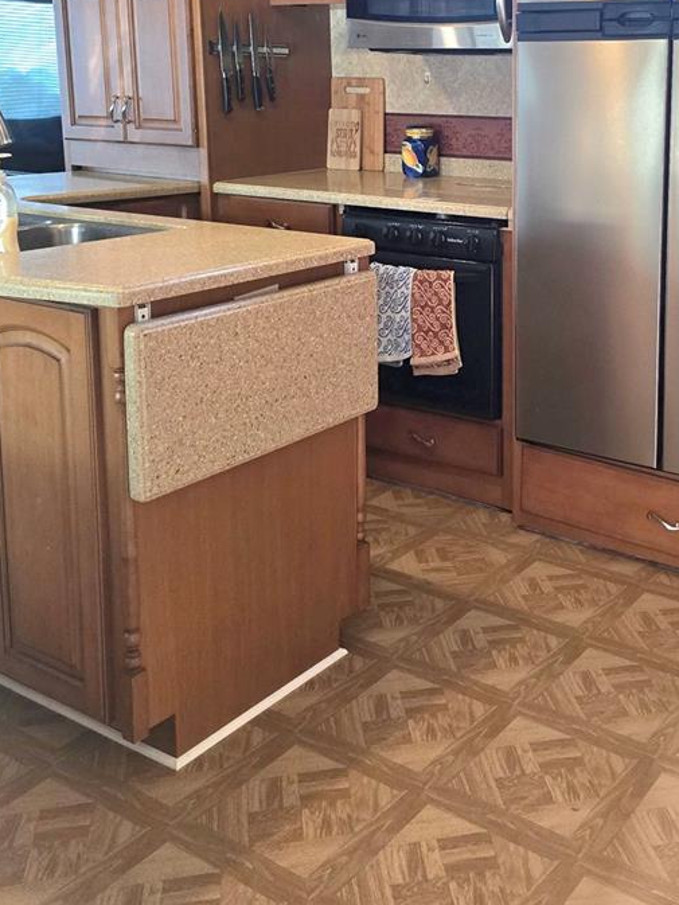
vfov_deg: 44.3
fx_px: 1072
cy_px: 229
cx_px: 489
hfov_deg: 34.6
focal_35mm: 41
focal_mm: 6.3
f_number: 1.7
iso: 500
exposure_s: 1/120
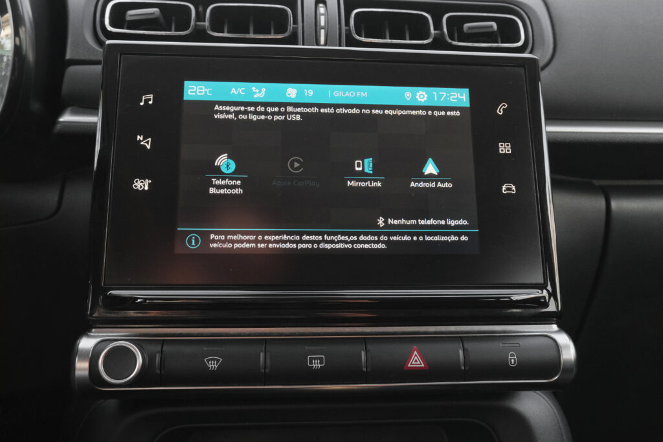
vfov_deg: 40.0
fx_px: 608
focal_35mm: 33
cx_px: 332
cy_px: 221
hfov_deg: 57.2
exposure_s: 1/80
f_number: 9
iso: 2000
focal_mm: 22.1
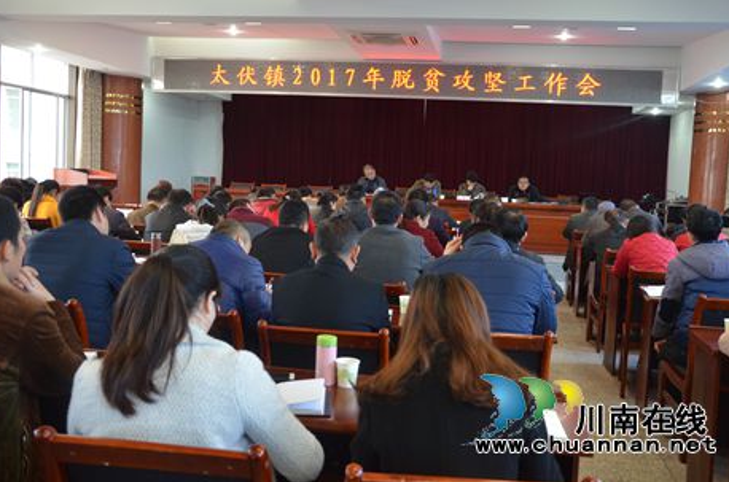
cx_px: 379
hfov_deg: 53.2
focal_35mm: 36
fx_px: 727
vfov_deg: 36.7
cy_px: 224
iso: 1000
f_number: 3.8
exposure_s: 1/30
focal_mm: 22
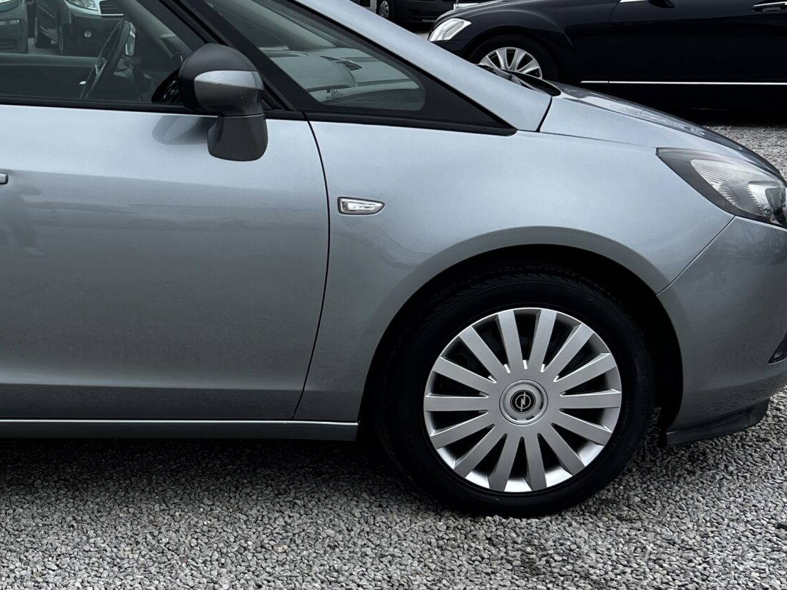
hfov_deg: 29.3
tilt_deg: -12.6
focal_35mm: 60
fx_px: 1364
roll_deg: +1.6
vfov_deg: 24.4
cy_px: 251
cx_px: -65
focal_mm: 5.7
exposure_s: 1/1645
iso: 50
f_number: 1.5
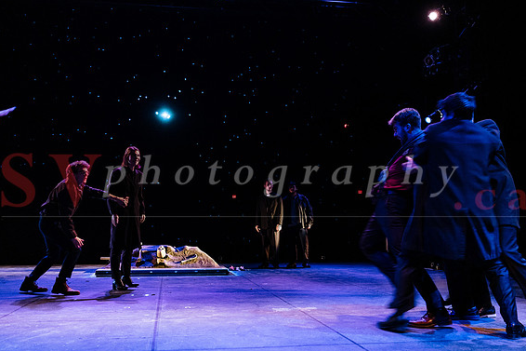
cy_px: 176
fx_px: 555
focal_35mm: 38
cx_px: 257
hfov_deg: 50.7
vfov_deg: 35.0
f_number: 2.8
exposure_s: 1/60
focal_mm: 35
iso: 1600
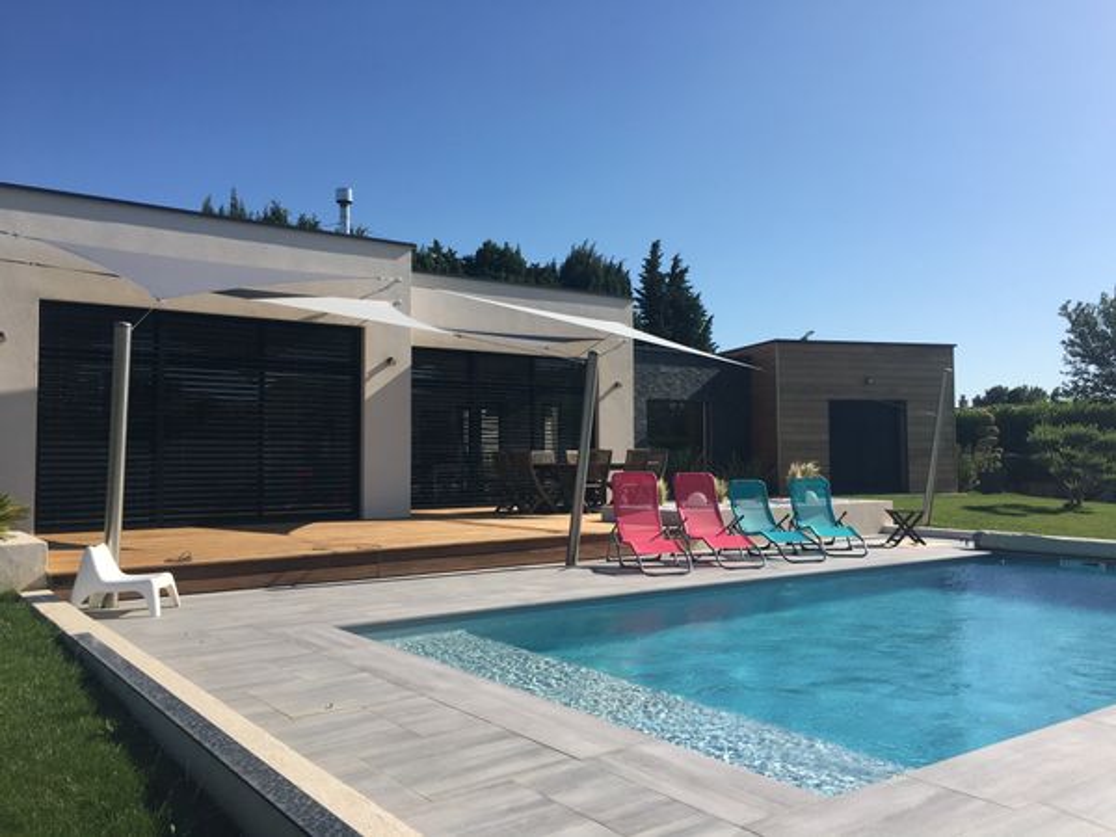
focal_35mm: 29
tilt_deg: +2.2
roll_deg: +0.3
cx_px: 558
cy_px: 418
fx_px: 935
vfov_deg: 48.2
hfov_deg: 61.7
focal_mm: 4.15
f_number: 2.2
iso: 25
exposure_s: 1/2137
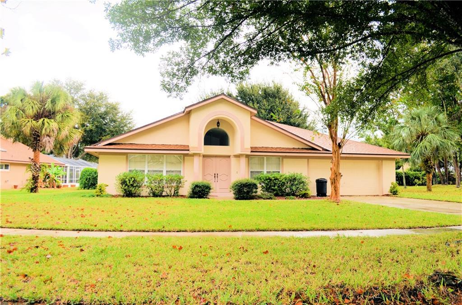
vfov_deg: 47.7
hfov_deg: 67.5
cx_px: 231
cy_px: 152
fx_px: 346
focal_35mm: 27
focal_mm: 18
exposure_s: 1/200
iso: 100
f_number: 5.6
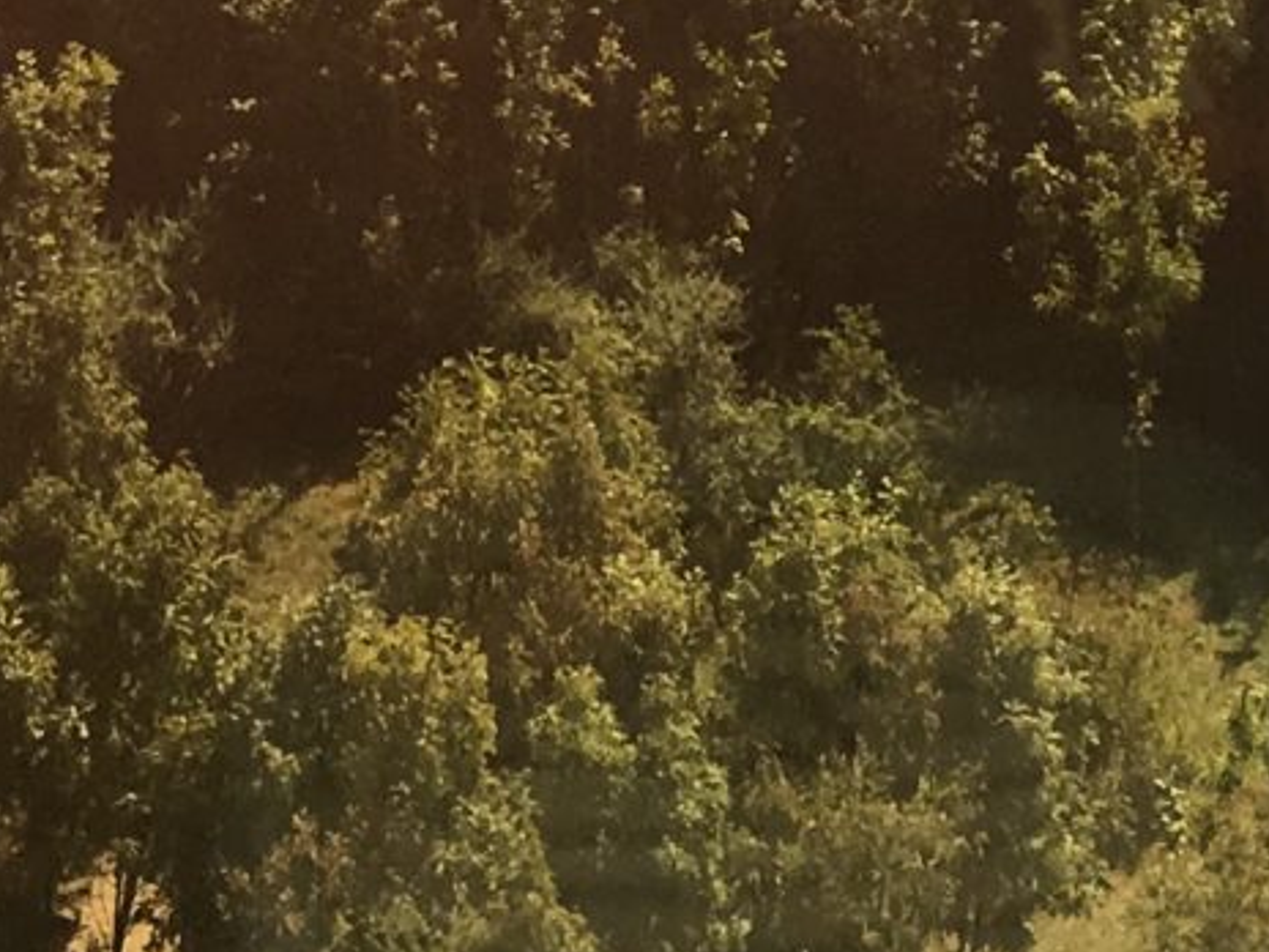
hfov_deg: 12.2
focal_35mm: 160
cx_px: 1296
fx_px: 5865
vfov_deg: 8.3
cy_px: -1535
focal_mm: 4.15
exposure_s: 1/874
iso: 25
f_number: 2.2
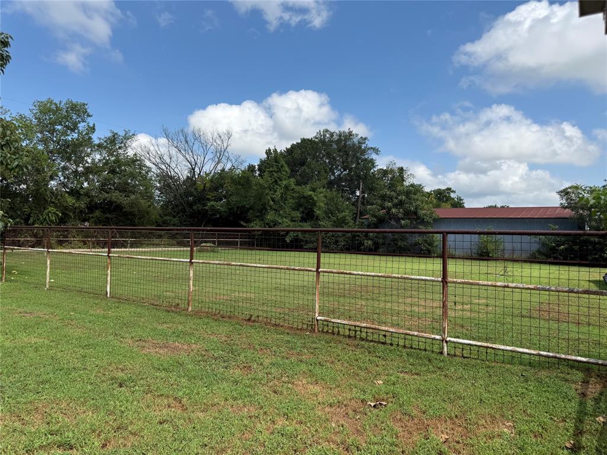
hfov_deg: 71.6
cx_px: 304
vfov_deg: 56.8
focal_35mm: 24
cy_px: 228
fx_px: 421
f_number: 1.78
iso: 80
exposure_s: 1/4405
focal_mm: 6.76
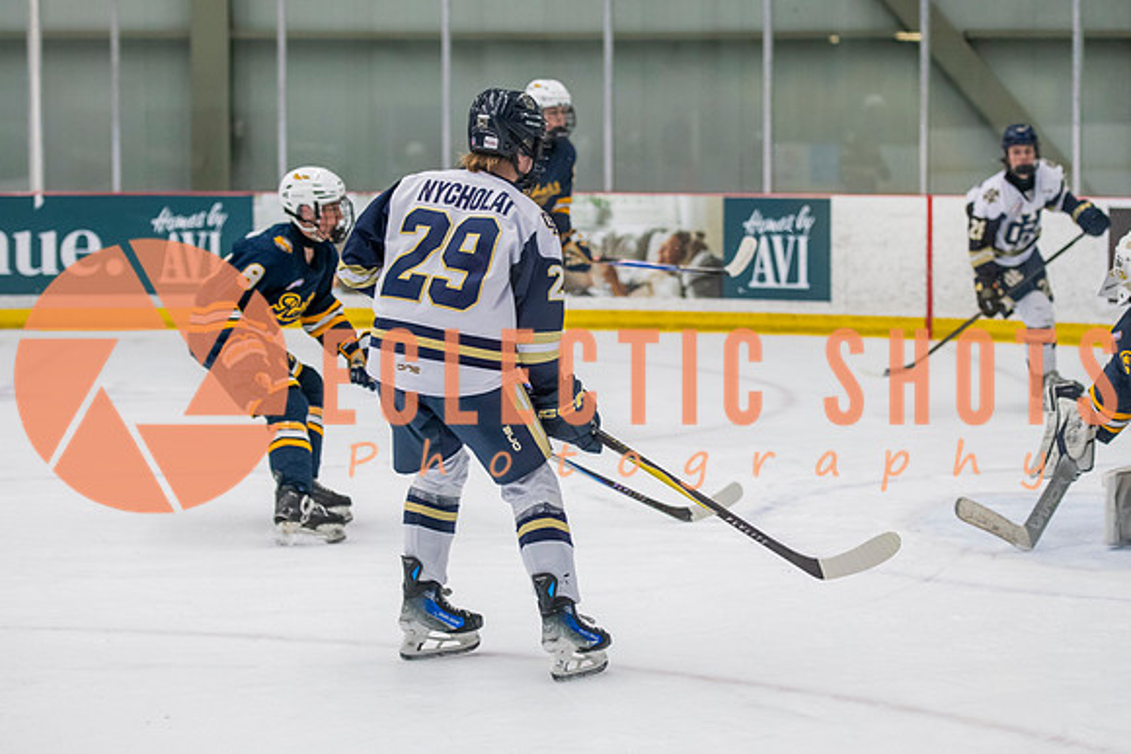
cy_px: 372
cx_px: 621
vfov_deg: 12.1
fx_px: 3558
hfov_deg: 18.1
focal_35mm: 113
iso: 2000
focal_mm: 82
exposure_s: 1/640
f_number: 3.2
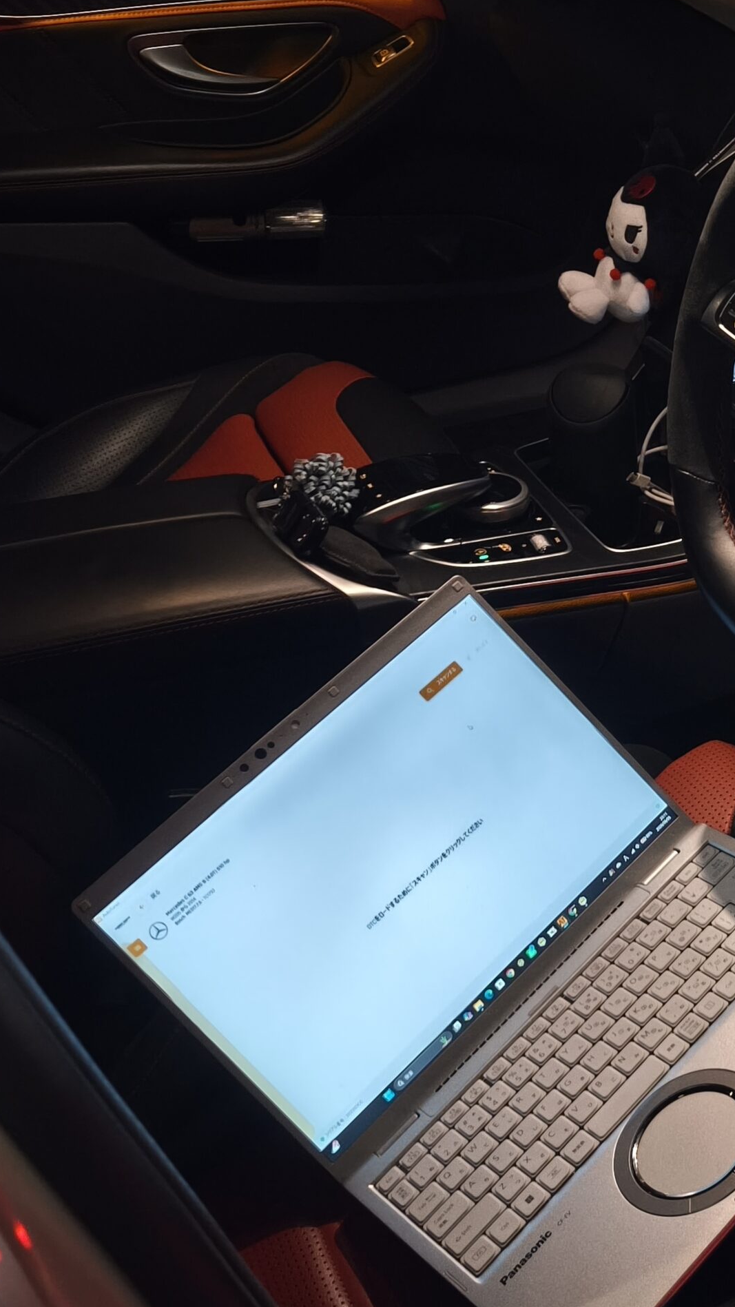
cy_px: 651
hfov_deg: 22.6
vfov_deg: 41.3
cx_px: 807
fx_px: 1732
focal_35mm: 50
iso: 2500
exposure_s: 1/24.4
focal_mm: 6.57
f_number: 1.6
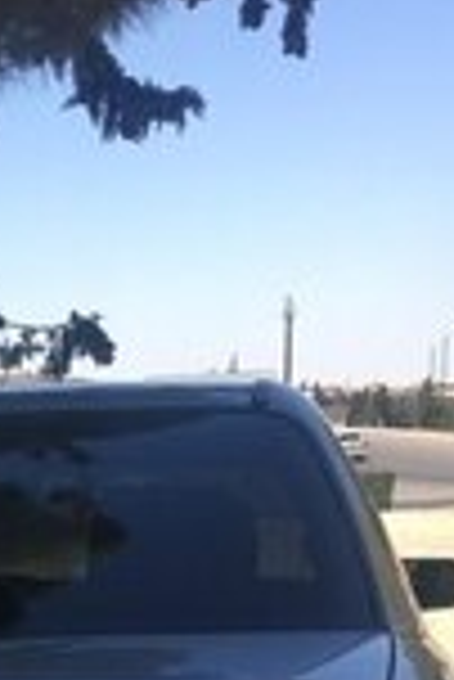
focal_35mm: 99
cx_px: -171
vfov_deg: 18.7
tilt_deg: -13.5
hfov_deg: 13.3
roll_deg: +2.9
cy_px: 950
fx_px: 1868
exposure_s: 1/651
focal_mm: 4.15
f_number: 2.2
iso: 25
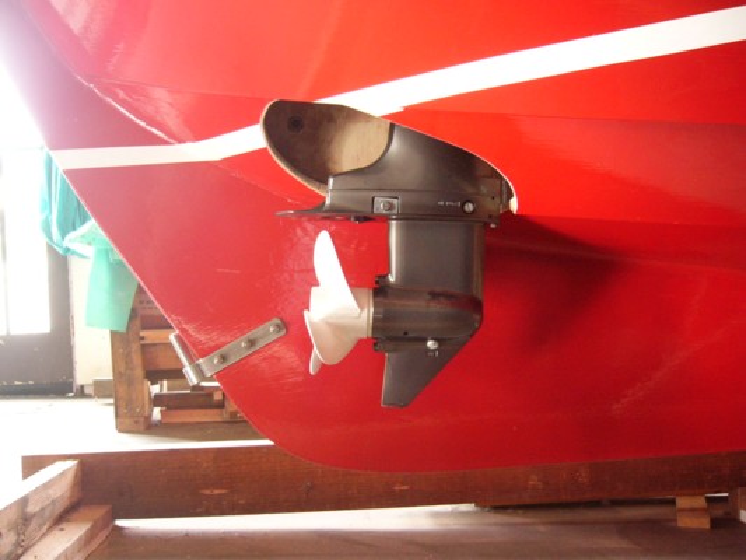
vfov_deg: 40.7
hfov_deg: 52.6
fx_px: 754
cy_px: 280
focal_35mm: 35
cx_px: 373
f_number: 2.8
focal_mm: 5.8
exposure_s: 1/15
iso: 200
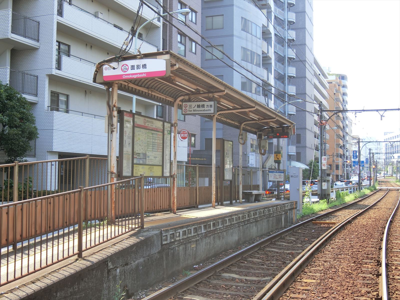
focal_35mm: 48
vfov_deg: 30.3
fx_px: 555
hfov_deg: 39.7
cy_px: 150
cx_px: 200
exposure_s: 1/160
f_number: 4.2
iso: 80
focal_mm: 10.2
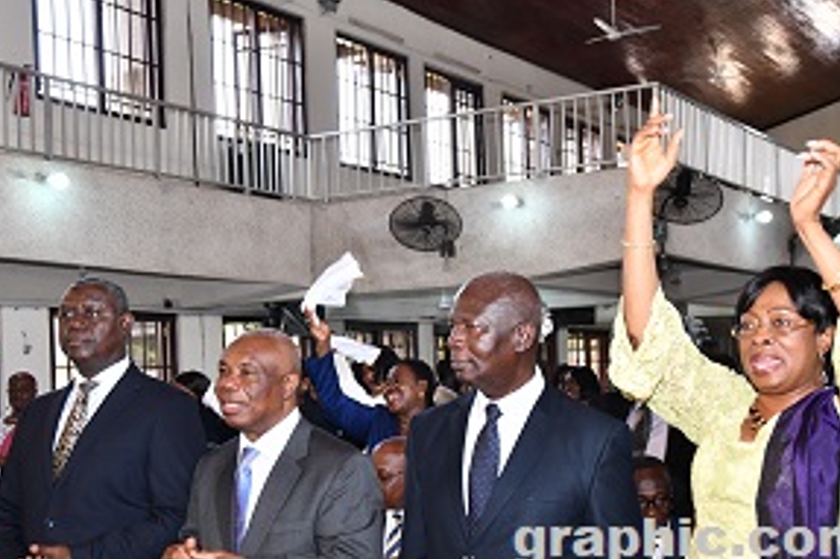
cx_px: 451
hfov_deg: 37.5
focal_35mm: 53
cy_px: 386
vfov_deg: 25.3
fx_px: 1236
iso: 2000
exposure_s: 1/200
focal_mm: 38
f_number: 5.6
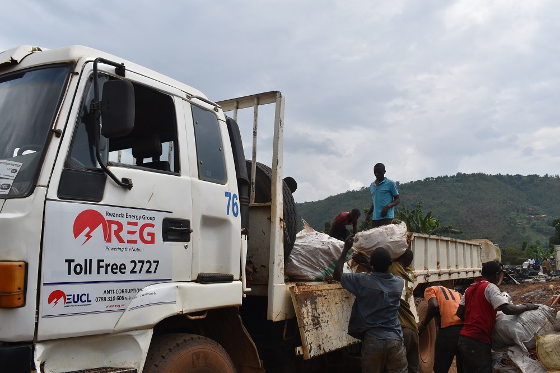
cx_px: 280
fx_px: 490
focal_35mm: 32
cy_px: 186
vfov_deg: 41.7
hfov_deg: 59.5
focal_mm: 21
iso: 200
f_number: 10
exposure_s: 1/400
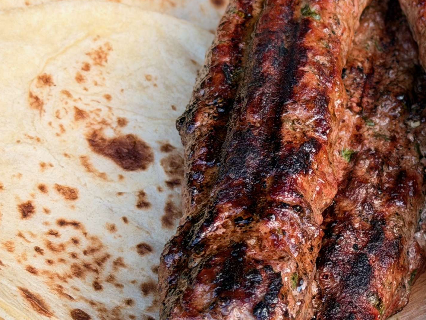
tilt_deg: -42.3
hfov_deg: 14.2
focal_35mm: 137
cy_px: 124
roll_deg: -2.8
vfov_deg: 10.8
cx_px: 423
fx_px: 1686
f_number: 1.78
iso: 50
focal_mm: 6.76
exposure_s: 1/196
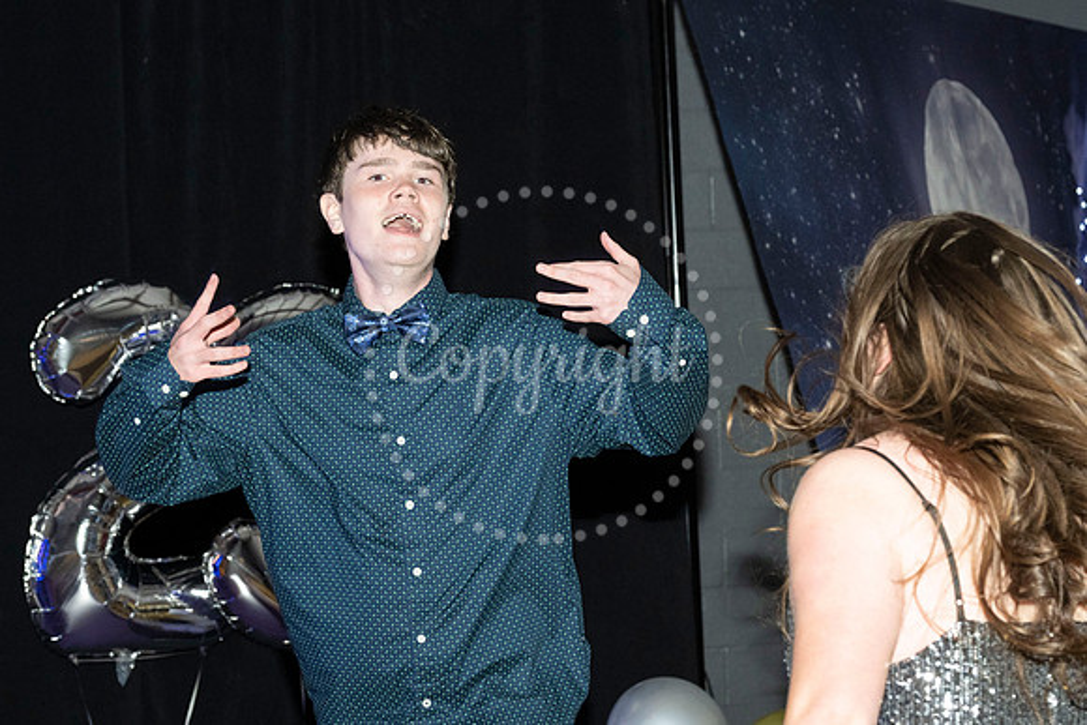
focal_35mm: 81
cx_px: 588
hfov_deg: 25.0
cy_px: 413
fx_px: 2446
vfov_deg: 16.9
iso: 1000
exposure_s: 1/100
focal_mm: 54
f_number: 5.6
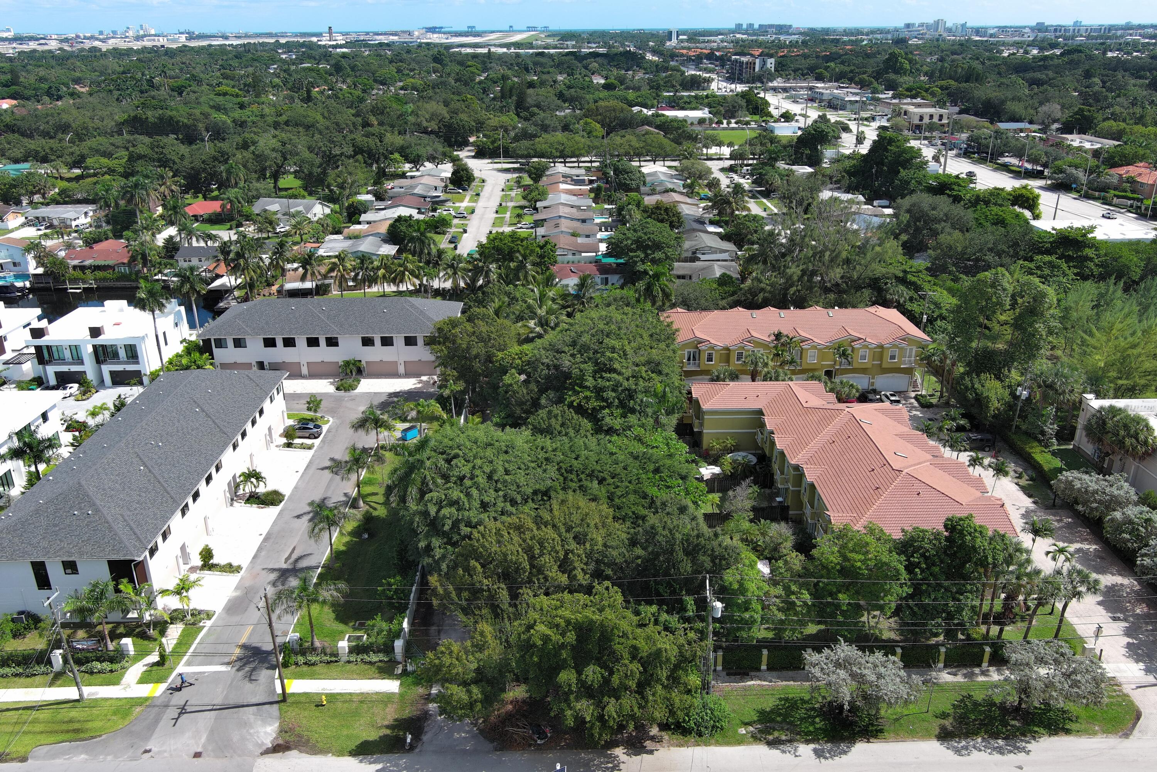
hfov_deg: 63.7
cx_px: 578
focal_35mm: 29
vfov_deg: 45.0
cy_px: 386
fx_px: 932
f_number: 2.8
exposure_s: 1/1040
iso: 100
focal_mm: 10.57
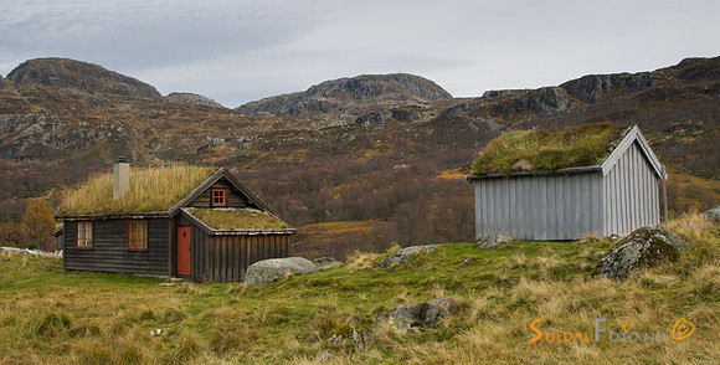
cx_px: 360
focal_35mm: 44
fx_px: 820
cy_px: 147
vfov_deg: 25.0
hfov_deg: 47.4
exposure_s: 1/40
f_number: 13
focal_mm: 26
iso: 100
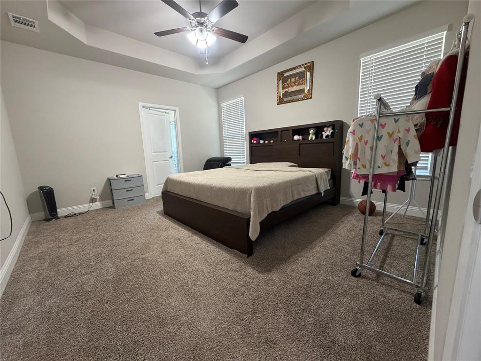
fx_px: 195
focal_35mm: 14
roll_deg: +2.8
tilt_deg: -8.9
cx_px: 240
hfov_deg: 102.1
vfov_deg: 85.7
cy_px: 180
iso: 400
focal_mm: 2.22
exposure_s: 1/60
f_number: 2.2
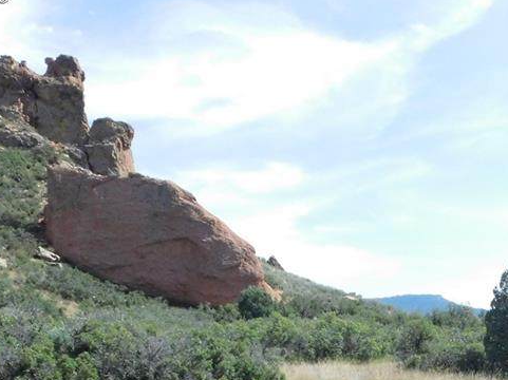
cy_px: 350
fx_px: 719
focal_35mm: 49
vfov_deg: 28.4
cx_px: 342
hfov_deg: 38.5
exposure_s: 1/1500
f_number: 6
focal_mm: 4
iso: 800
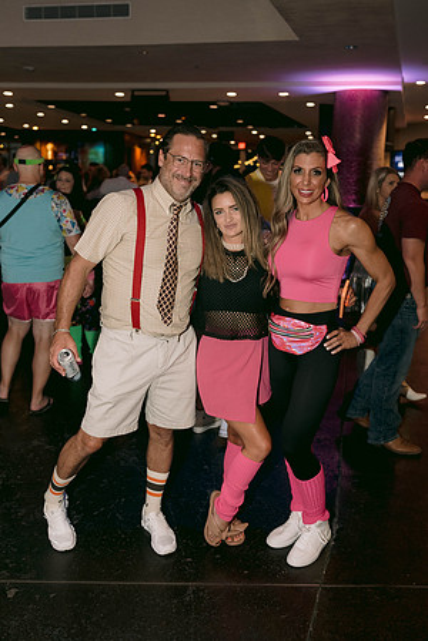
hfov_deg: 37.9
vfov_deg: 54.4
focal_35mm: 35
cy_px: 320
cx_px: 214
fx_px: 624
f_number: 2.8
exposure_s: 1/160
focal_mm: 35
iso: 1600
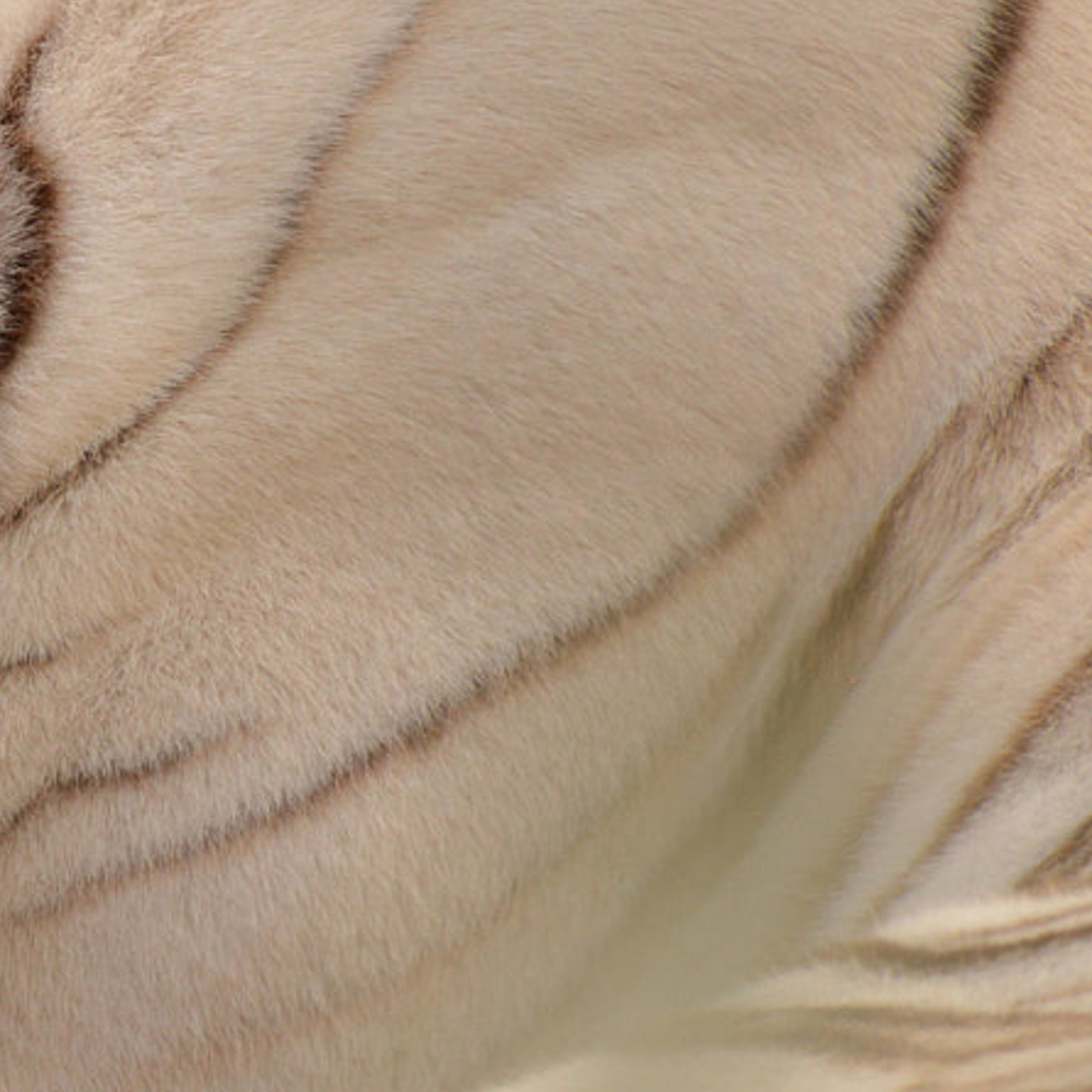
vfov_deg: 2.0
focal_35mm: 892
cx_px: -783
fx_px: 31819
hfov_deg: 2.0
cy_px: 651
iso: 800
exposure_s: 1/320
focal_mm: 195
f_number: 10
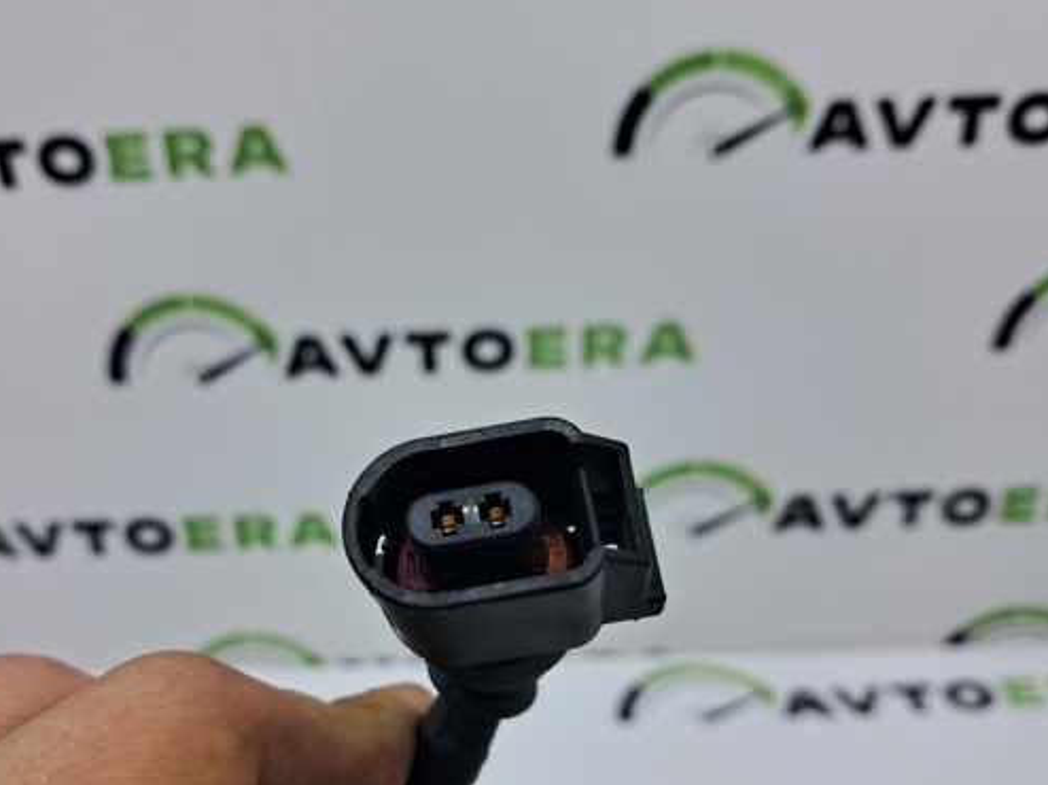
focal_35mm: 35
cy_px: 487
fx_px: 1059
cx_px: 482
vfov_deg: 40.4
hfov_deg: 52.6
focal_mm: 4
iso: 50
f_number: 1.8
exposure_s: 1/111
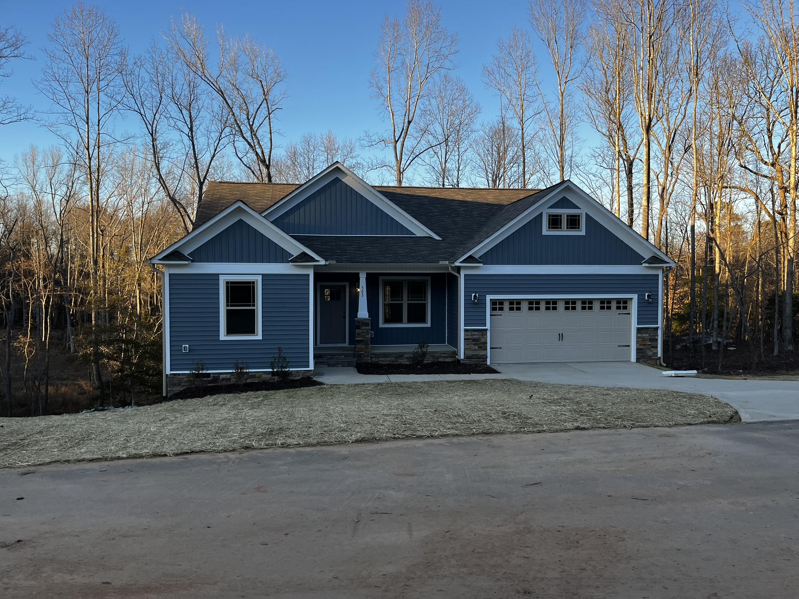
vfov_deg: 53.1
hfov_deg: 67.3
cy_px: 300
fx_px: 600
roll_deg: +2.2
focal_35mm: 26
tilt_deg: -1.2
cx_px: 400
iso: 50
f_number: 1.6
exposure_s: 1/727
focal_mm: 5.1
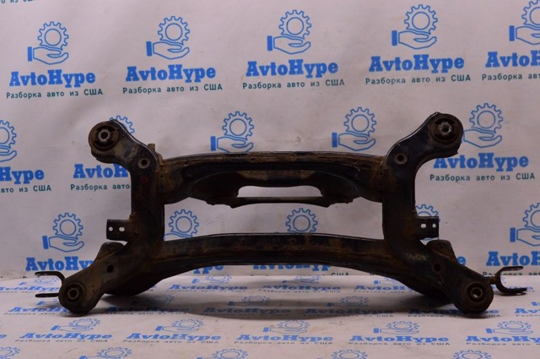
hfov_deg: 35.1
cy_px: 180
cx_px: 270
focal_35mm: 57
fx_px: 854
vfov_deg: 23.7
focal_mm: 38
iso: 1600
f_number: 8
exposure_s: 1/125
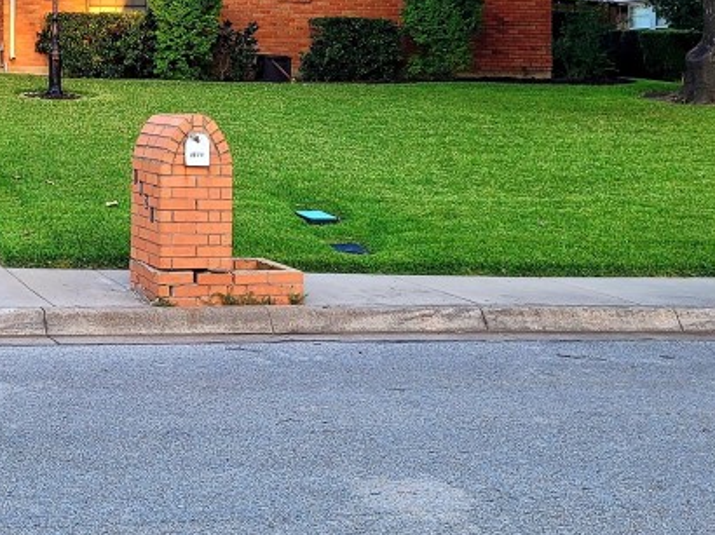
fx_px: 1342
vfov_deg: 22.0
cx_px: -21
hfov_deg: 27.8
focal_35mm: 65
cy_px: 45
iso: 50
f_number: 1.8
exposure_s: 1/100
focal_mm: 5.4
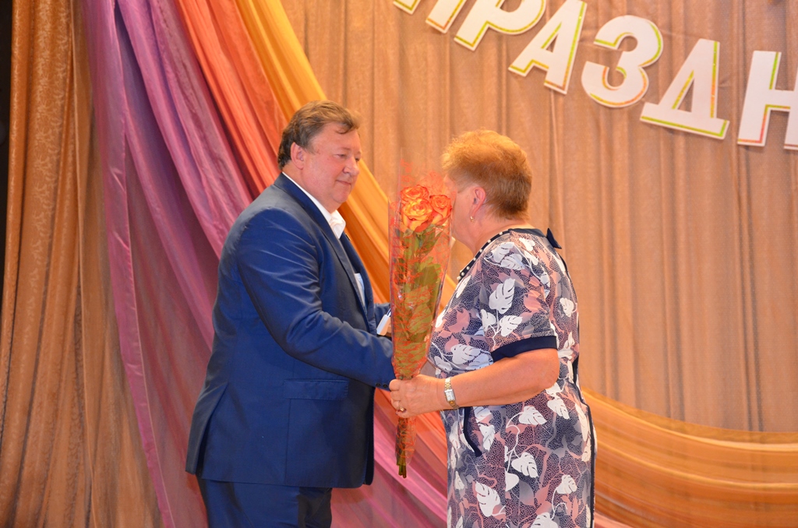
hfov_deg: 32.0
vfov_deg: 21.5
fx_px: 1393
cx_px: 399
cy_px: 264
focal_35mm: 63
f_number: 4.8
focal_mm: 42
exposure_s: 1/60
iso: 1800
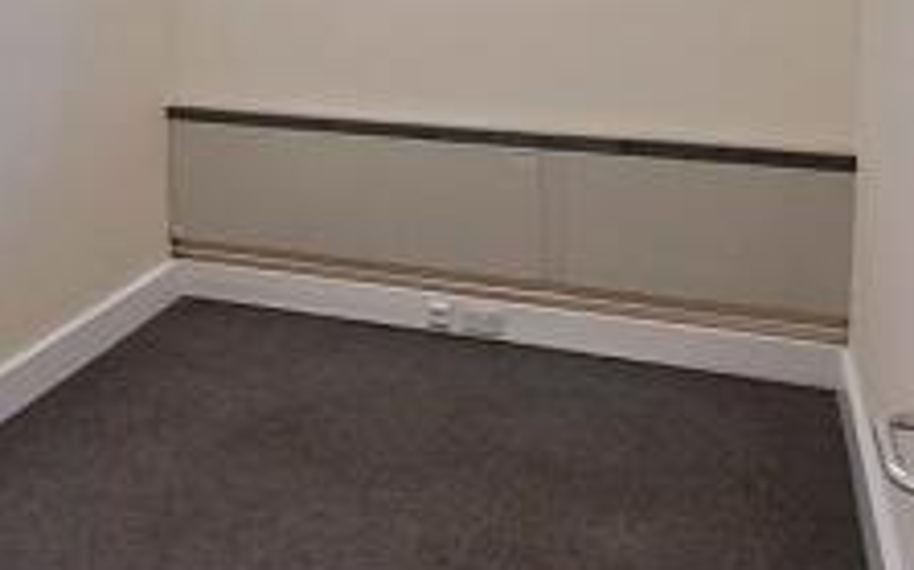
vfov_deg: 32.5
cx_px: 469
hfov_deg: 54.0
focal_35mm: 36
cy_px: 2
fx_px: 896
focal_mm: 1.42
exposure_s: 1/50
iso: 100
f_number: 2.2
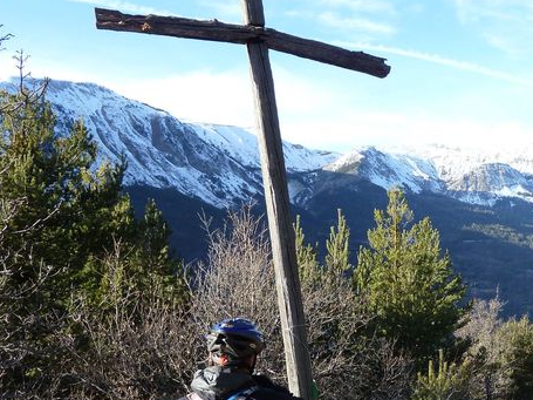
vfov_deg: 32.3
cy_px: 299
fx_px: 677
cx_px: 444
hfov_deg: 40.7
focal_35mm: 44
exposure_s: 1/200
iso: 80
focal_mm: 4.1
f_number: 4
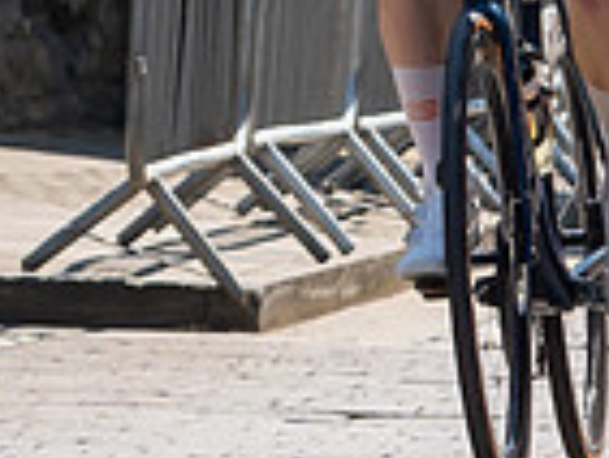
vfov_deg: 2.2
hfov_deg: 2.9
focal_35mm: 667
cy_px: -586
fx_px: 11745
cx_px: -1344
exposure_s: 1/800
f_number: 5
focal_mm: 75
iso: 160
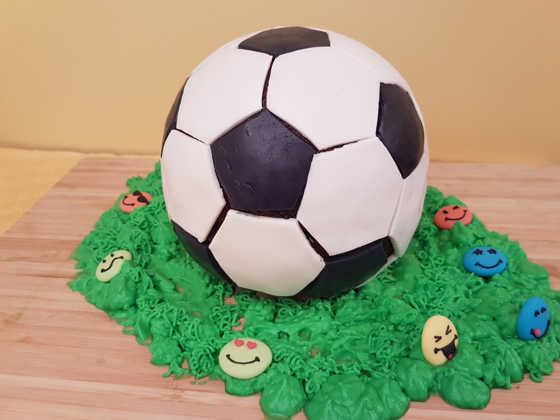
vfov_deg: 53.1
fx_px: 421
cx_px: 280
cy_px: 210
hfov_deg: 67.3
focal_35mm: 26
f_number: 1.7
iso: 125
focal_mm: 4.2
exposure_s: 1/50
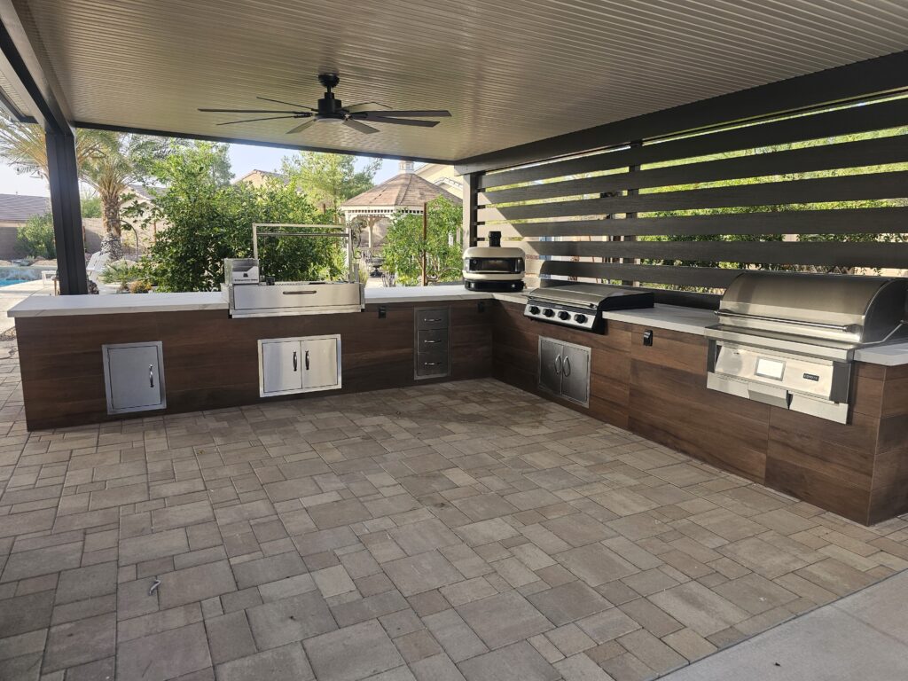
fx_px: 603
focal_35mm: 23
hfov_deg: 73.9
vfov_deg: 58.9
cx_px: 454
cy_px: 340
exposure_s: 1/180
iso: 25
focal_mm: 6.3
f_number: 1.7
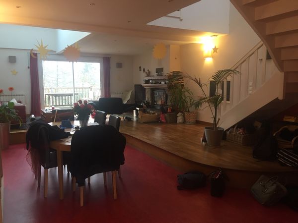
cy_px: 112
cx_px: 149
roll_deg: -0.1
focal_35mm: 29
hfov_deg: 61.7
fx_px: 250
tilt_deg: -4.9
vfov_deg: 48.2
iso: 125
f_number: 2.2
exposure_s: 1/33
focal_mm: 4.15
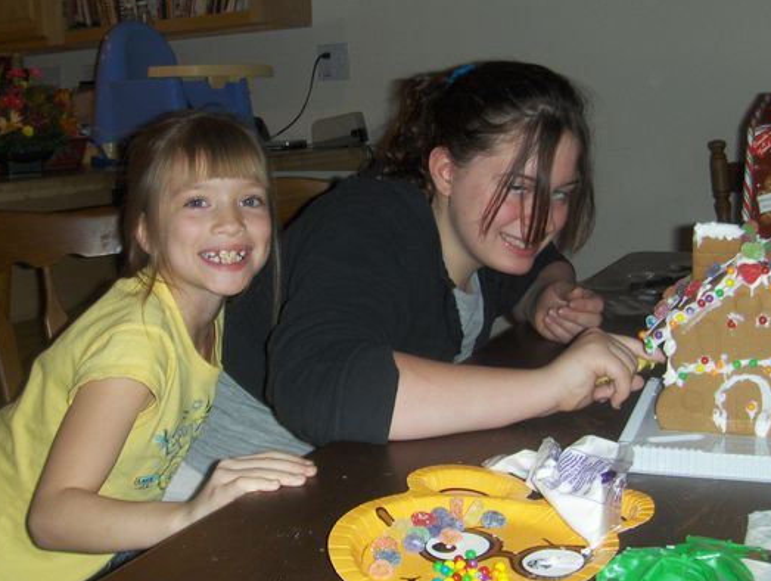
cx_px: 354
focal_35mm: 47
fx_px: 1049
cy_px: 257
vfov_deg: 30.9
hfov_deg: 40.3
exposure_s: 1/60
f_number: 3.5
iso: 100
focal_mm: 6.5
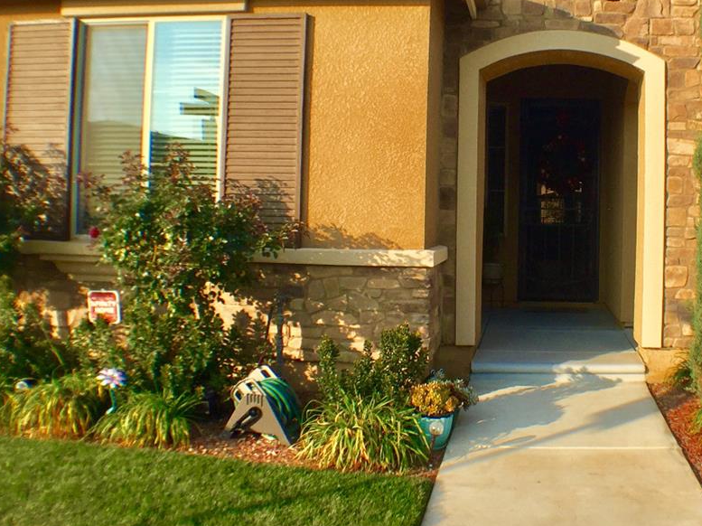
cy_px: 204
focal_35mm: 56
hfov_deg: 33.7
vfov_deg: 26.0
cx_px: 525
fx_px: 1135
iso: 32
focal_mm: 4.15
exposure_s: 1/775
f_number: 2.2
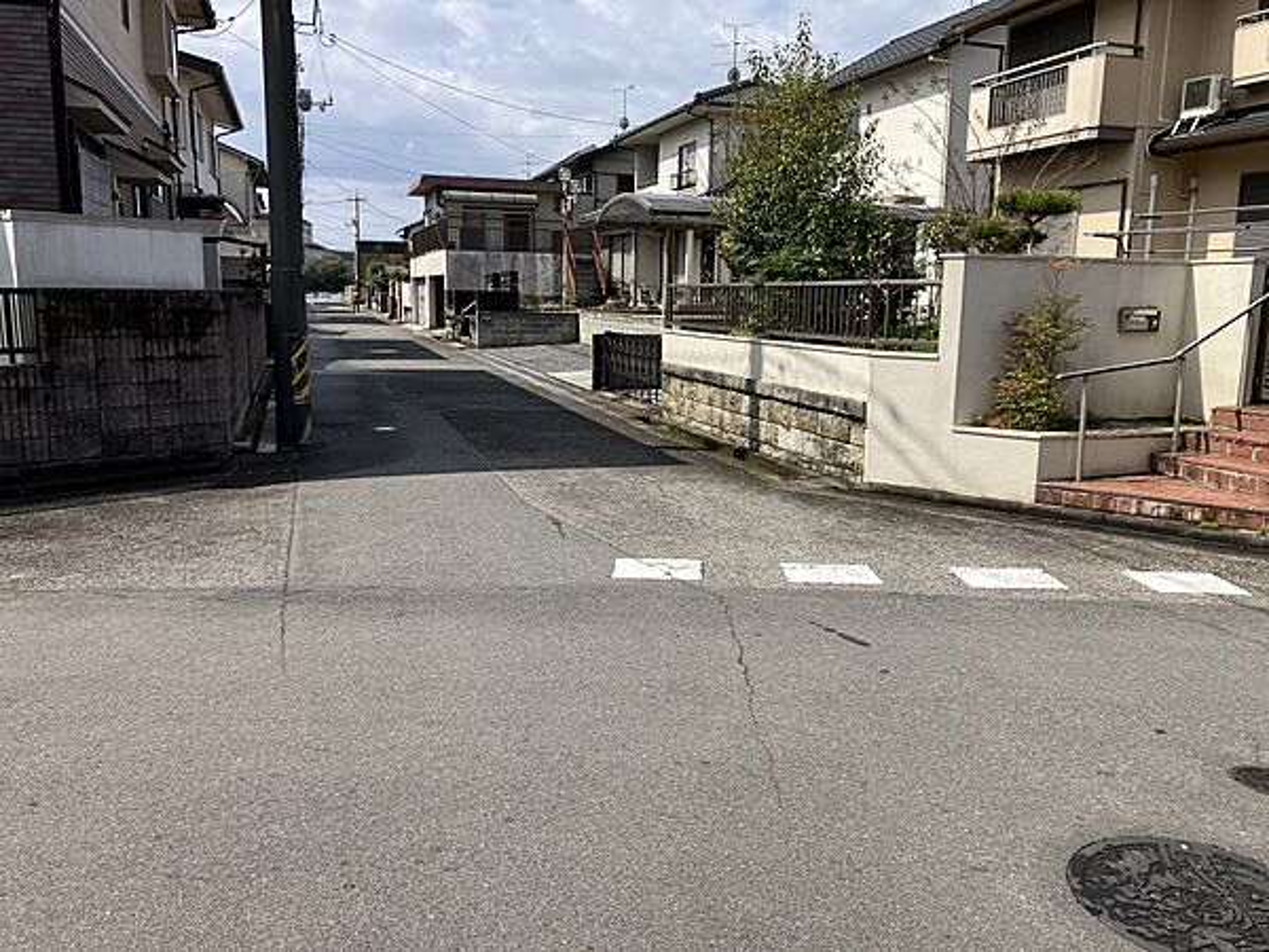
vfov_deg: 49.7
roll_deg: -1.0
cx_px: 634
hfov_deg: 63.4
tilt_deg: -9.9
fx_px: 1026
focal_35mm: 28
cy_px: 476
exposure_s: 1/2114
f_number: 1.8
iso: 32
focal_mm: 3.99
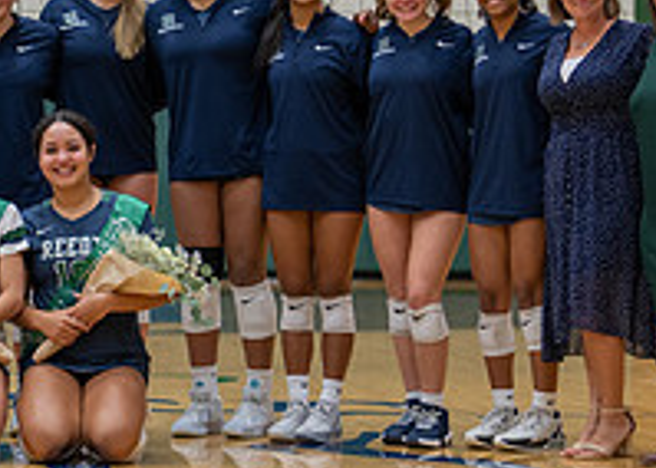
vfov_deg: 8.1
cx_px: 46
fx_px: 3297
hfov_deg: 11.3
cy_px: 276
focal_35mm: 177
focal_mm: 50
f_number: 1.2
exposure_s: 1/320
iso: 400
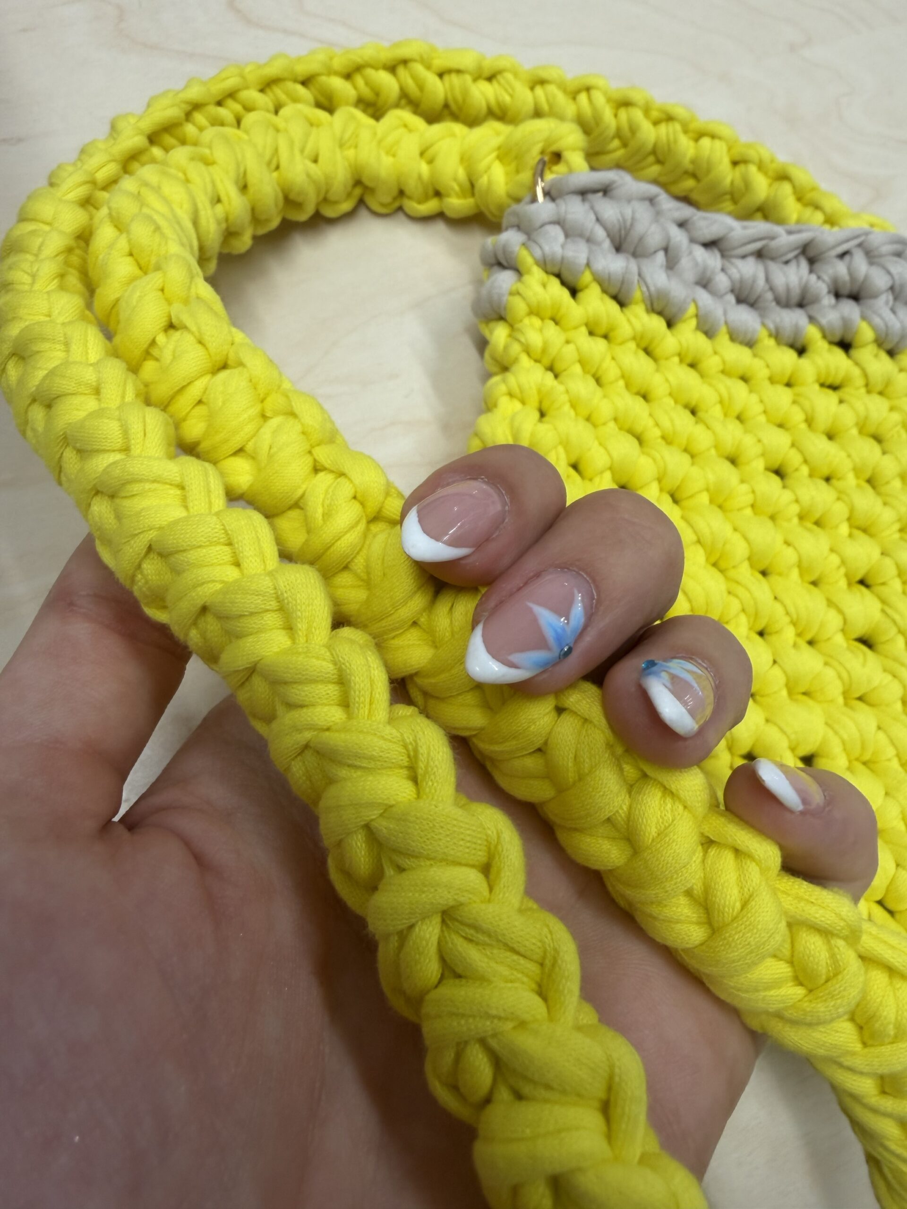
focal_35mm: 24
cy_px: 604
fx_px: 838
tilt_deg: -68.7
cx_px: 454
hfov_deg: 56.8
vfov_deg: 71.6
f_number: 2.2
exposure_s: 1/100
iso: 64
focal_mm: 2.22
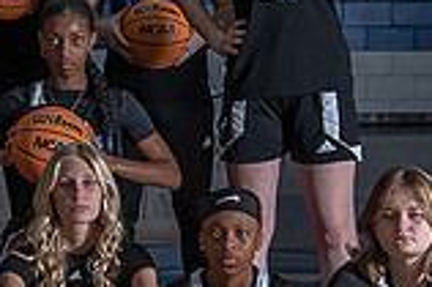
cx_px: 112
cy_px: 101
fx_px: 2194
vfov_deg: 7.5
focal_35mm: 183
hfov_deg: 11.2
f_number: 4
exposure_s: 1/200
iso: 640
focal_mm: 50
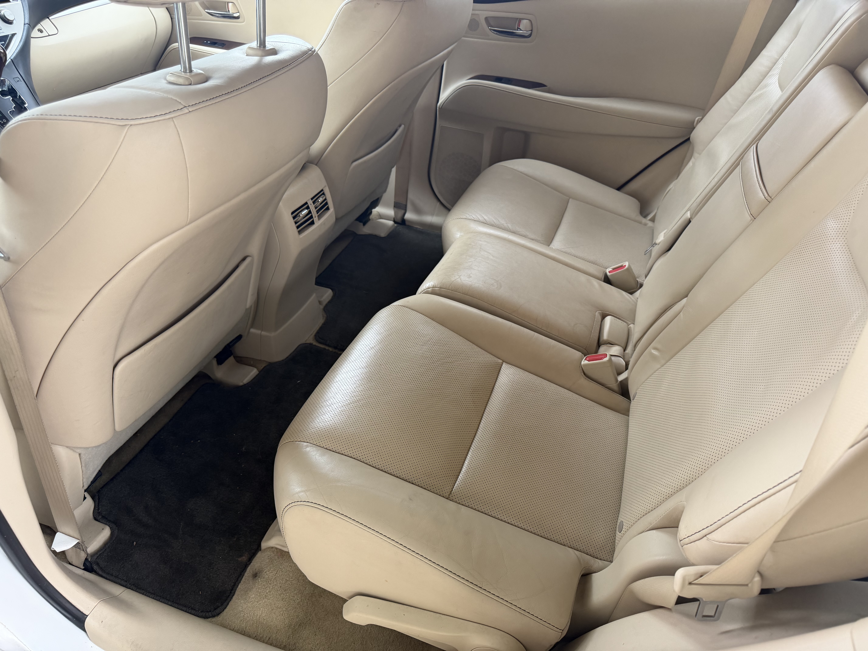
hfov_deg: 71.6
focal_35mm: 24
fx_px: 602
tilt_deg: -34.5
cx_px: 434
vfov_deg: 56.8
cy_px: 326
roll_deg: +1.9
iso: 200
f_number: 1.78
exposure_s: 1/121
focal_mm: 6.76
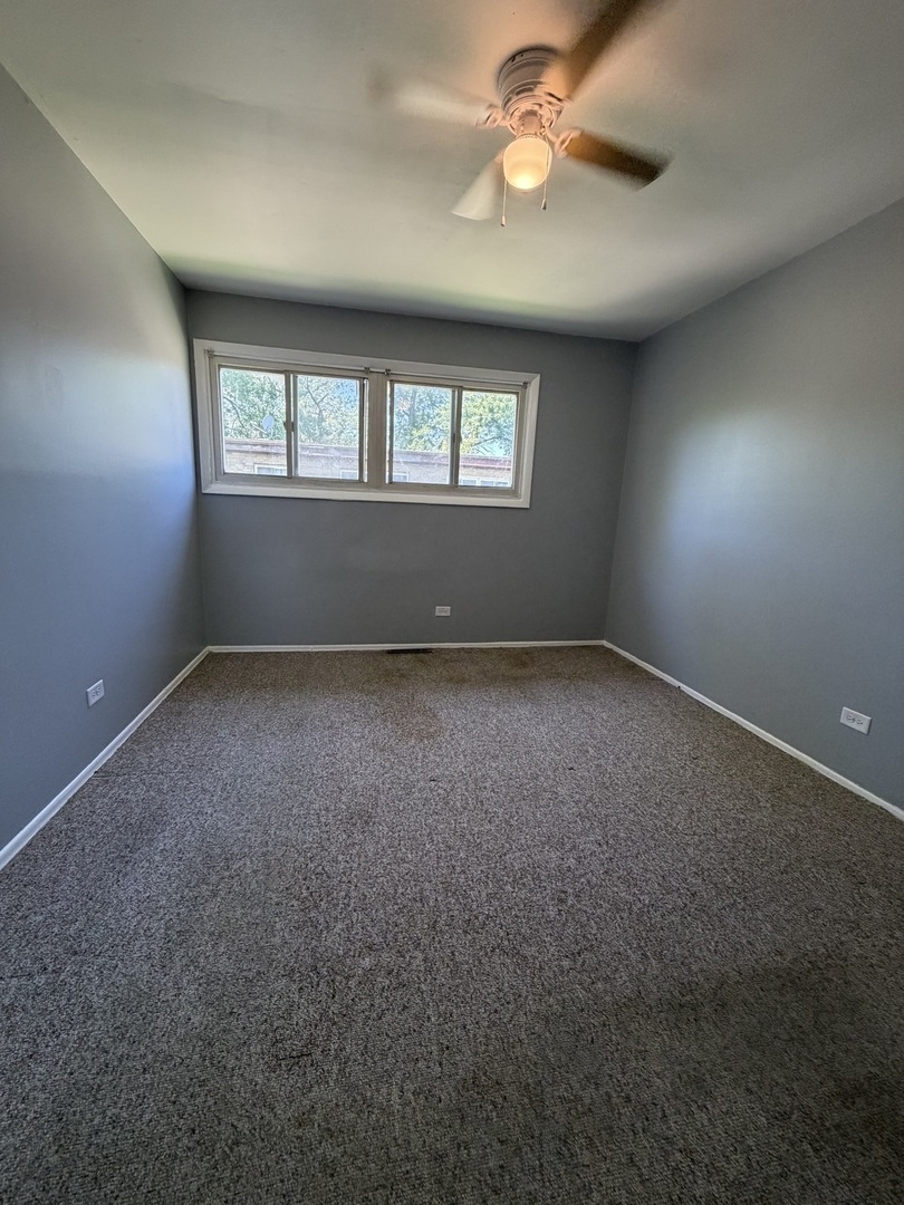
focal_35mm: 14
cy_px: 602
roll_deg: -2.7
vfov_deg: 102.1
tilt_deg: -11.4
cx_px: 452
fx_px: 487
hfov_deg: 85.7
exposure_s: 1/120
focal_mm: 2.22
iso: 320
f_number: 2.2
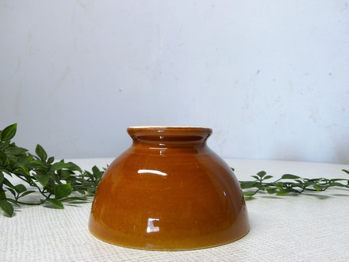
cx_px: 174
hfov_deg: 55.4
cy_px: 131
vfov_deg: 42.9
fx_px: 333
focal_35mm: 33
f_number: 2.8
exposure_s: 1/20
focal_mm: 5.9
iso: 100
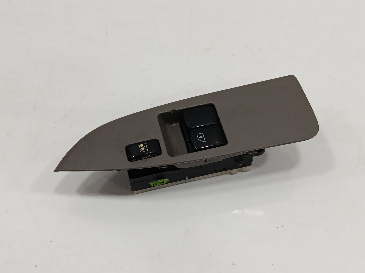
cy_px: 136
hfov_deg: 40.4
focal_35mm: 47
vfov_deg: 30.9
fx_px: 496
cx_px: 182
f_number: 1.7
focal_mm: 5.24
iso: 863
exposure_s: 1/100
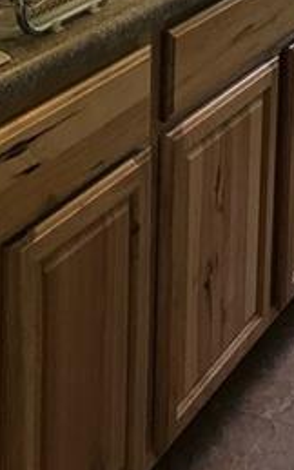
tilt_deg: -8.4
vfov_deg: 21.2
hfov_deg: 14.1
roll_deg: -2.7
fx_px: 1128
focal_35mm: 88
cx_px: 405
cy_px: -154
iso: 40
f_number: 1.8
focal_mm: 3.99
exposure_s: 1/17
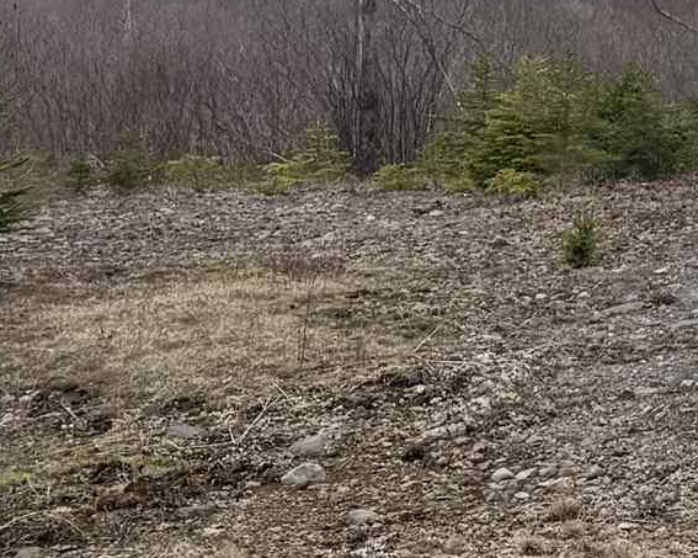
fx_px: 2622
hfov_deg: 12.5
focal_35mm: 127
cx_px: 1567
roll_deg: -1.1
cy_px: -165
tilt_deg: +2.8
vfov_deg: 11.8
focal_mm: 6.76
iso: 64
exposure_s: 1/220
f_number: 1.78
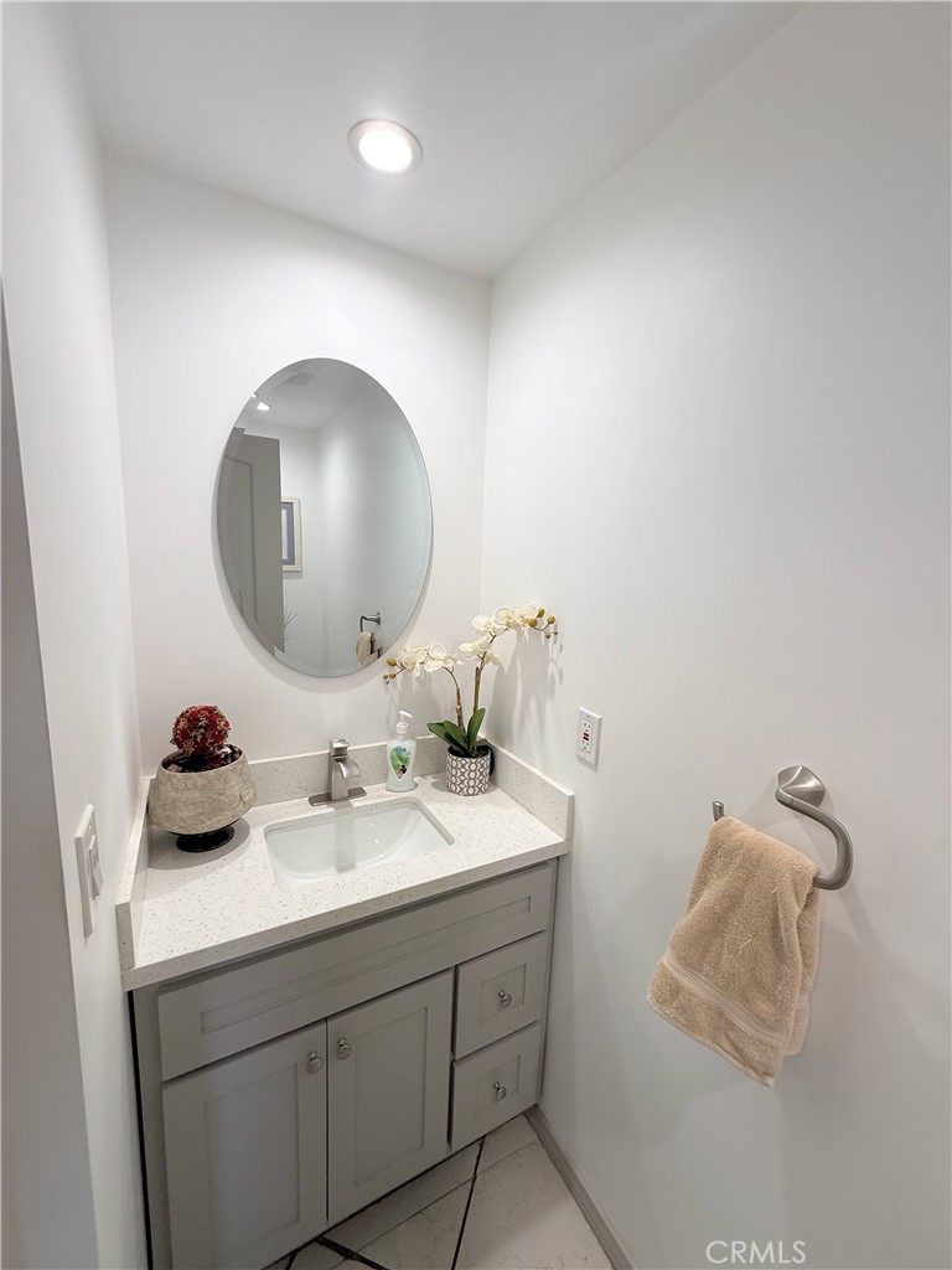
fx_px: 513
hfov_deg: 85.7
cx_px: 476
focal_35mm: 14
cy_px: 635
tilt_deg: -8.5
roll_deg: -2.7
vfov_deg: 102.1
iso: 80
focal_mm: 2.22
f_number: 2.2
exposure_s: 1/120
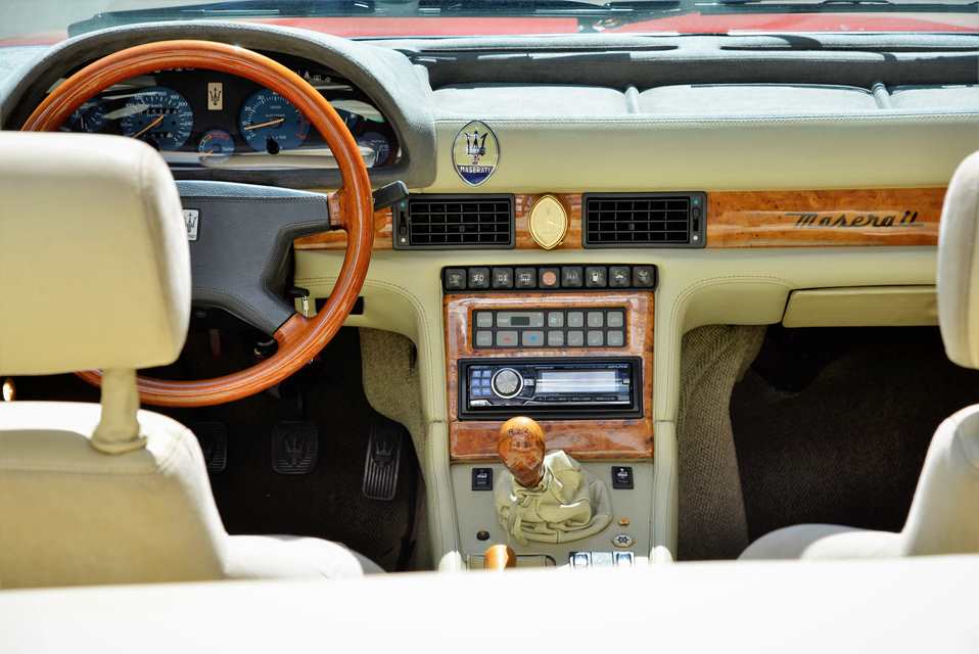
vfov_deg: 16.1
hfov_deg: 23.9
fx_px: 2313
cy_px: 327
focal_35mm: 85
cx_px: 490
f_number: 8
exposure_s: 1/125
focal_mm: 85
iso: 125
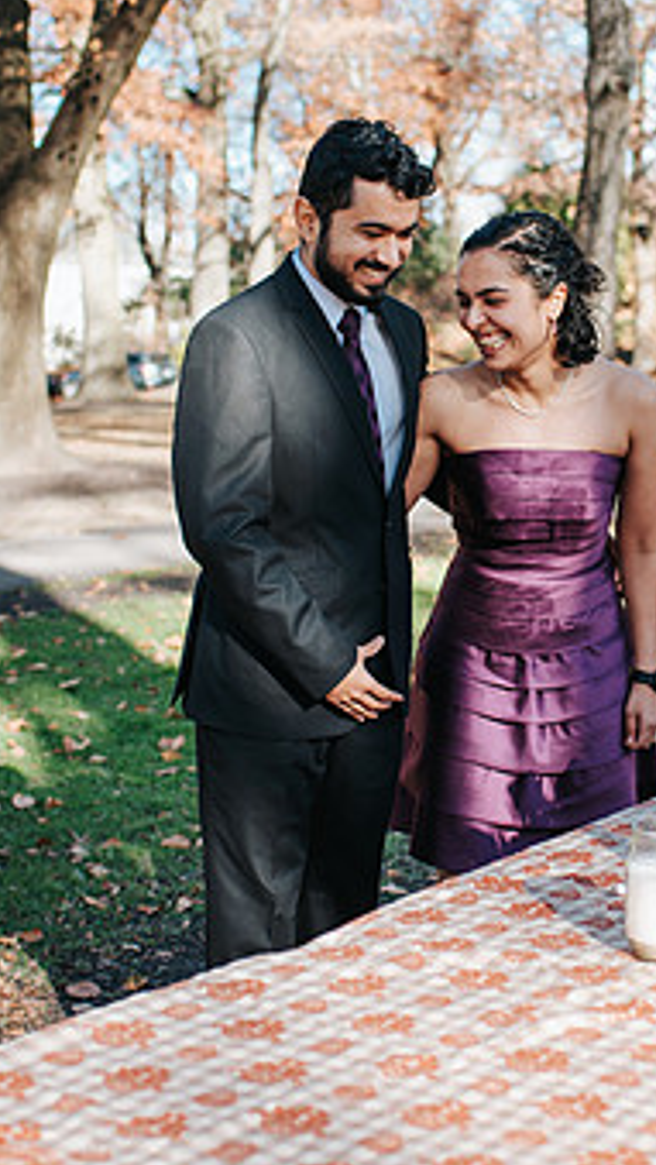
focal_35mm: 73
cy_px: 488
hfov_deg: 16.4
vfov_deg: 28.9
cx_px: 513
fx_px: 2255
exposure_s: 1/400
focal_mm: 35
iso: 100
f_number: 2.8
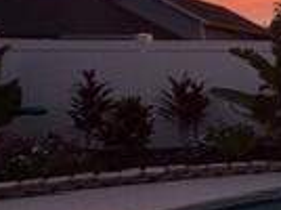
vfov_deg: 21.9
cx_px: 575
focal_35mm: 67
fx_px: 543
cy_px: 103
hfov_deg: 18.2
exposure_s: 1/121
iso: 320
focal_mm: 2.22
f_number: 2.2
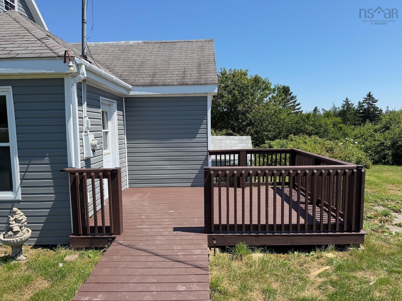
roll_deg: +1.2
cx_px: 201
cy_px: 150
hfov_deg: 71.6
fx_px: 279
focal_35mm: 24
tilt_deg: -4.1
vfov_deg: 56.8
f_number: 1.78
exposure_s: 1/3425
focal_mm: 6.76
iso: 80
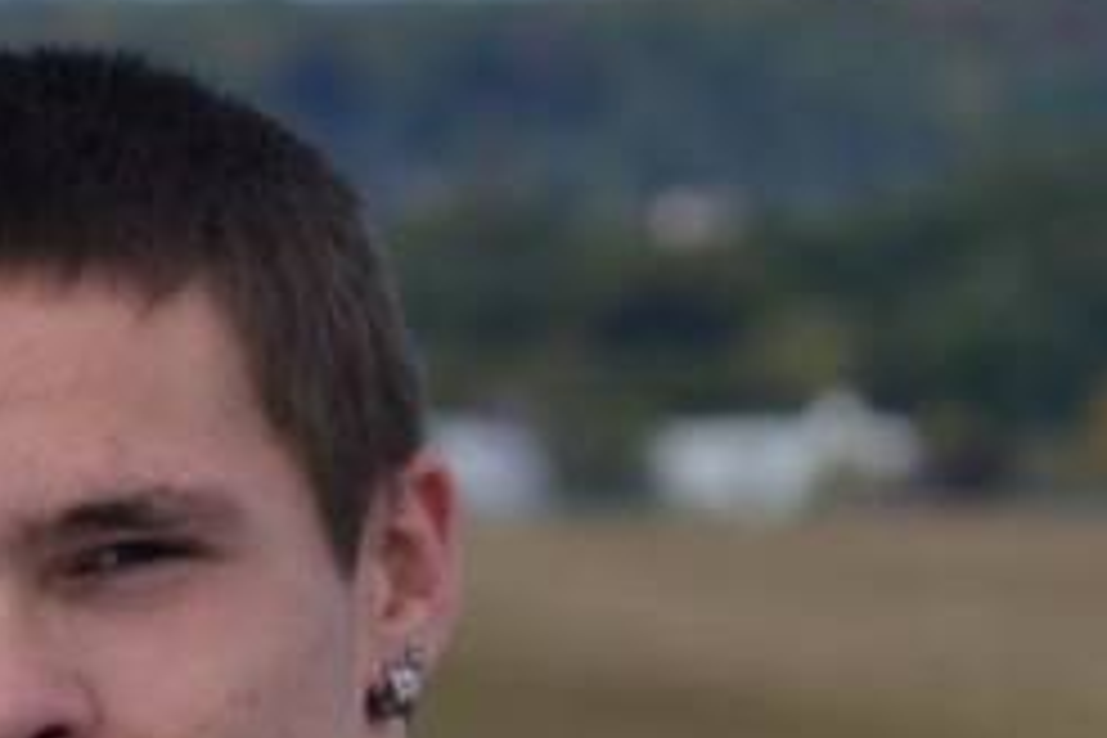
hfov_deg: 3.1
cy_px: 567
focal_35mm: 656
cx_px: 1125
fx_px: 20173
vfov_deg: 2.1
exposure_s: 1/500
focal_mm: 105
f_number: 5.6
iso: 180
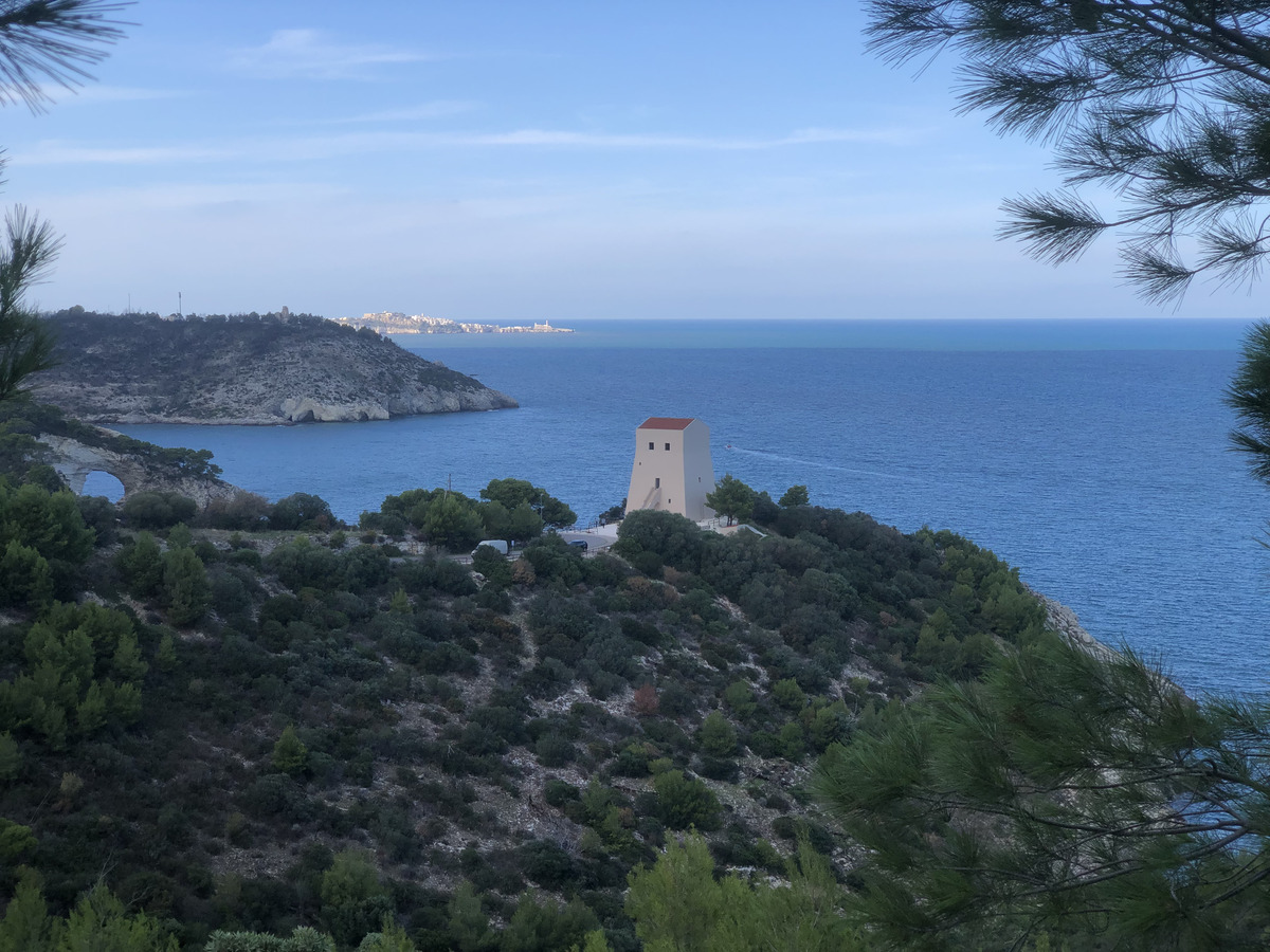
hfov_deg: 36.8
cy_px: 476
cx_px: 635
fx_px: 1908
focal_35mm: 52
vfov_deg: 28.0
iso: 16
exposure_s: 1/600
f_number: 2.4
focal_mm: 6
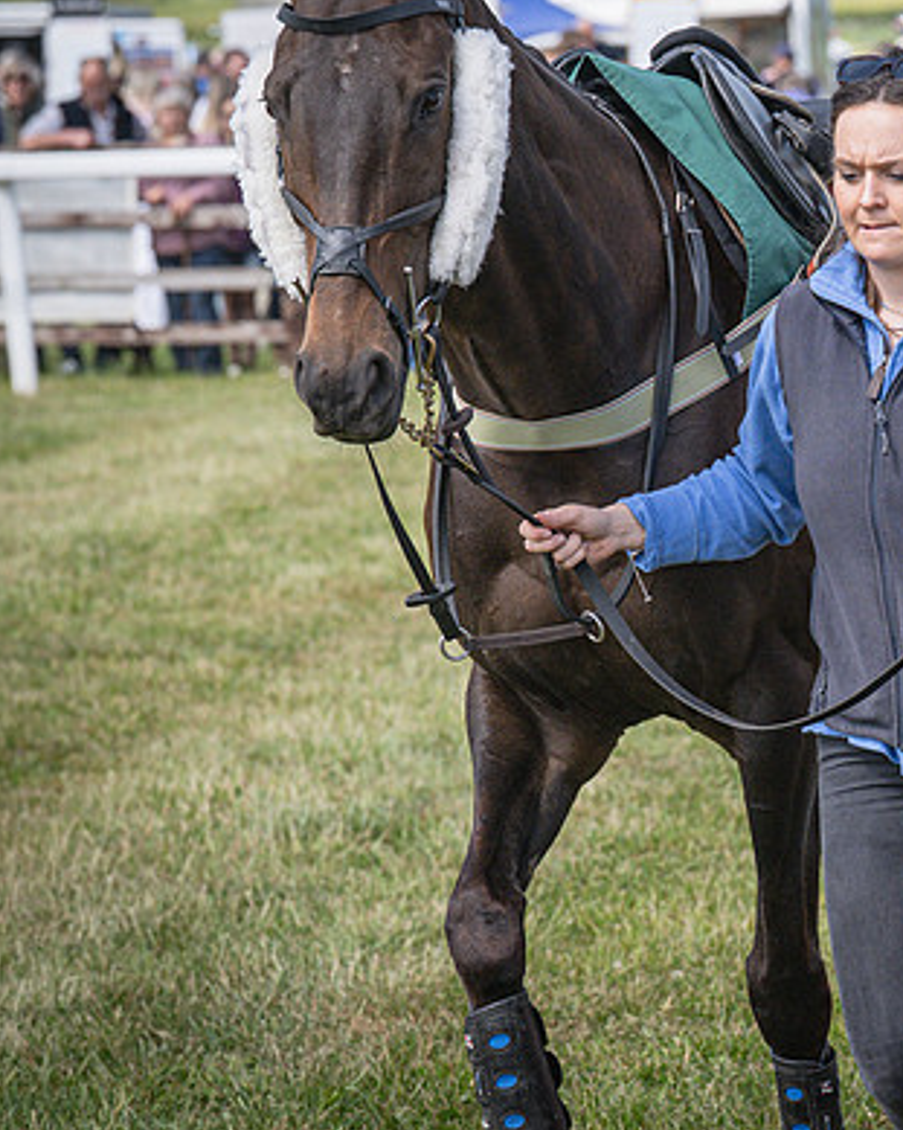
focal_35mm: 230
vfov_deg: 8.4
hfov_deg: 6.7
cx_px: 736
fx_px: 7687
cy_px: 485
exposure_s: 1/1600
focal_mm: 94
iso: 400
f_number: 5
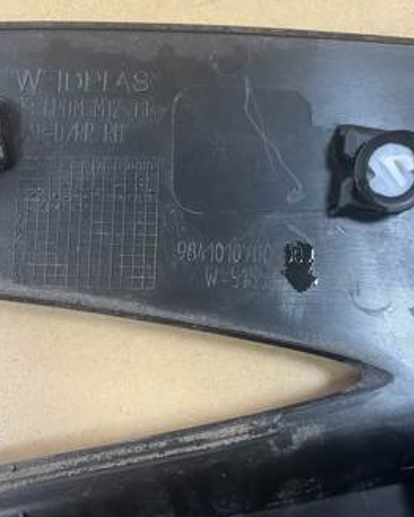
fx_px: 567
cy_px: 264
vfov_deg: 49.1
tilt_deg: -84.4
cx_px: 201
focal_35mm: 37
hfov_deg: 40.1
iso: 200
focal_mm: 5.1
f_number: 1.6
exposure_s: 1/50
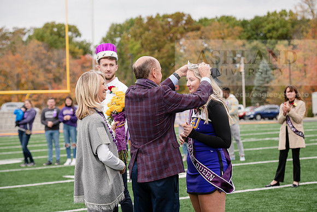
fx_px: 881
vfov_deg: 13.7
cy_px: 106
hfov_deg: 20.4
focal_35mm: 100
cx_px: 158
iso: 320
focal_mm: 100
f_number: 5
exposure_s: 1/640
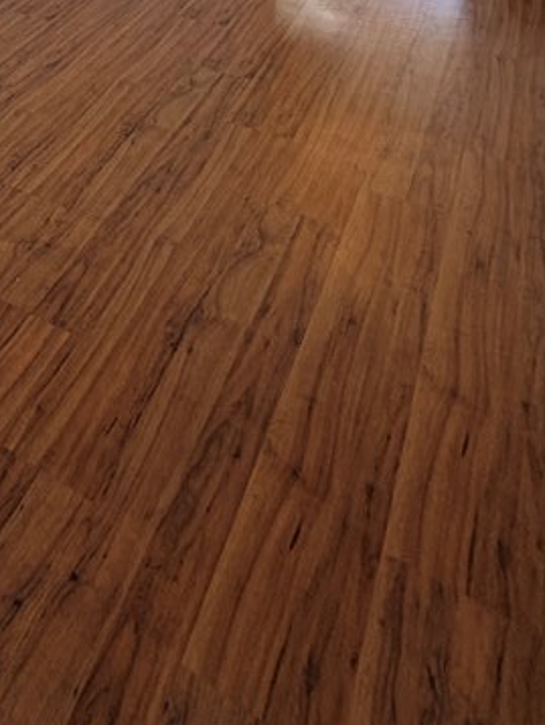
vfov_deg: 33.4
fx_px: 839
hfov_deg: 30.4
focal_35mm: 40
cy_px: -231
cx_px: -113
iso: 160
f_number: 2.2
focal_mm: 2.22
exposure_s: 1/120
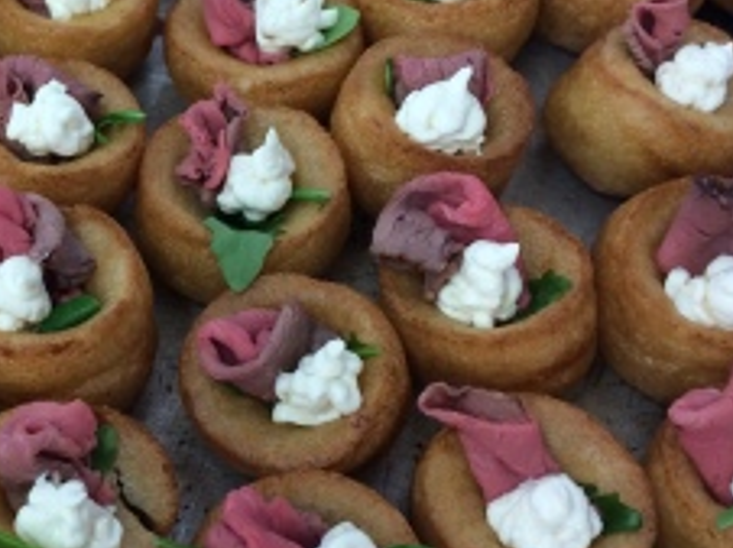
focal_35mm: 68
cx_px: 42
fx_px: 1438
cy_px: 253
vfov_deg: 21.6
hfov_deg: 27.3
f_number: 2.2
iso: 40
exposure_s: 1/33
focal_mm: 4.12
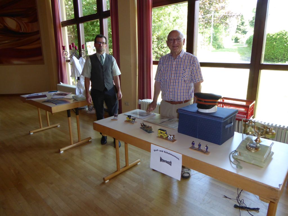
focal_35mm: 24
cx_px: 144
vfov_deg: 56.8
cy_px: 108
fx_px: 200
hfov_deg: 71.6
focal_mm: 4.3
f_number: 3.3
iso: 320
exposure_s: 1/60
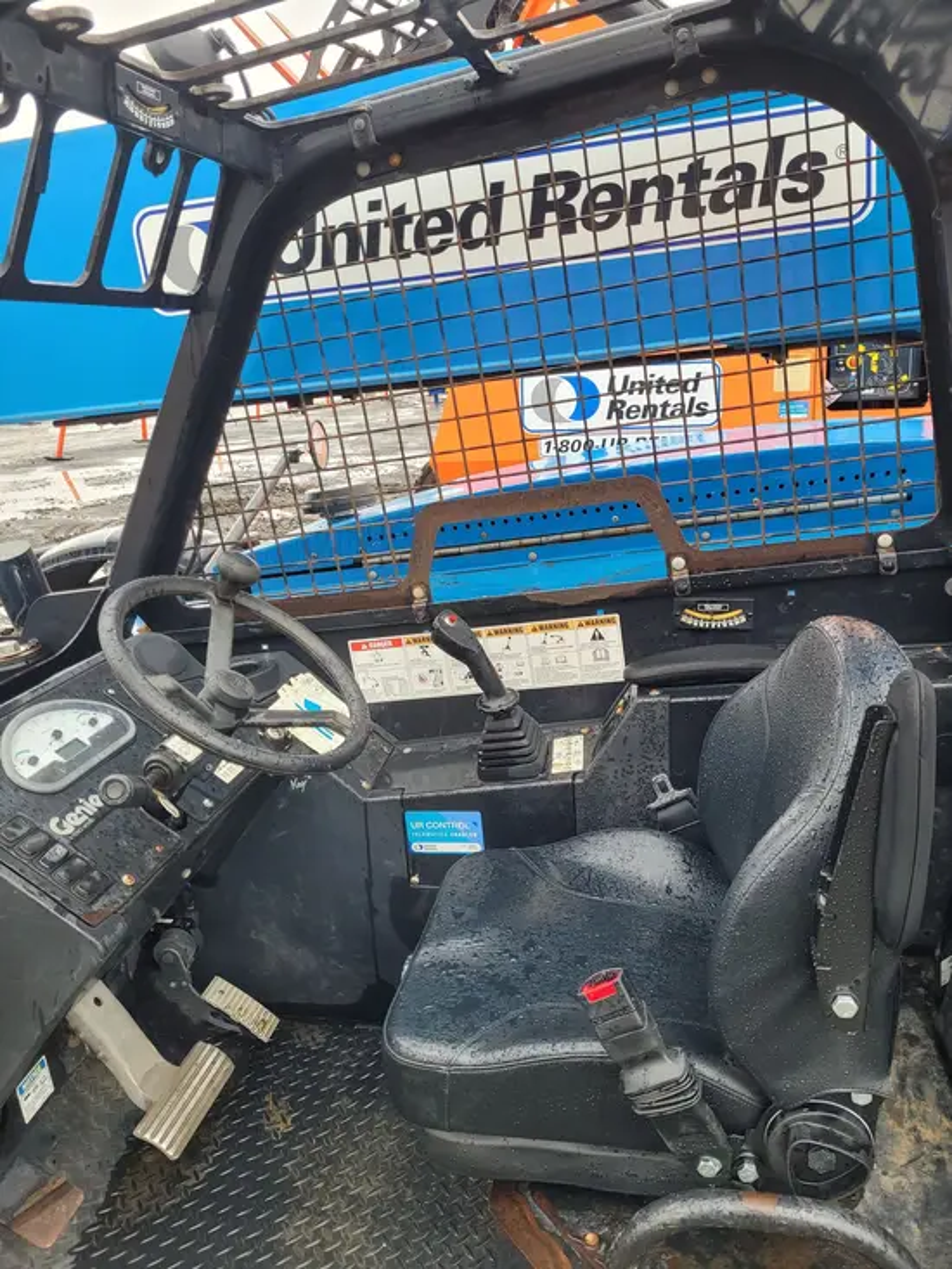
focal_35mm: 26
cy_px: 634
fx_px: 953
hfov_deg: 53.1
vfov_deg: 67.3
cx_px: 476
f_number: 1.8
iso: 40
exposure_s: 1/237
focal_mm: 5.4
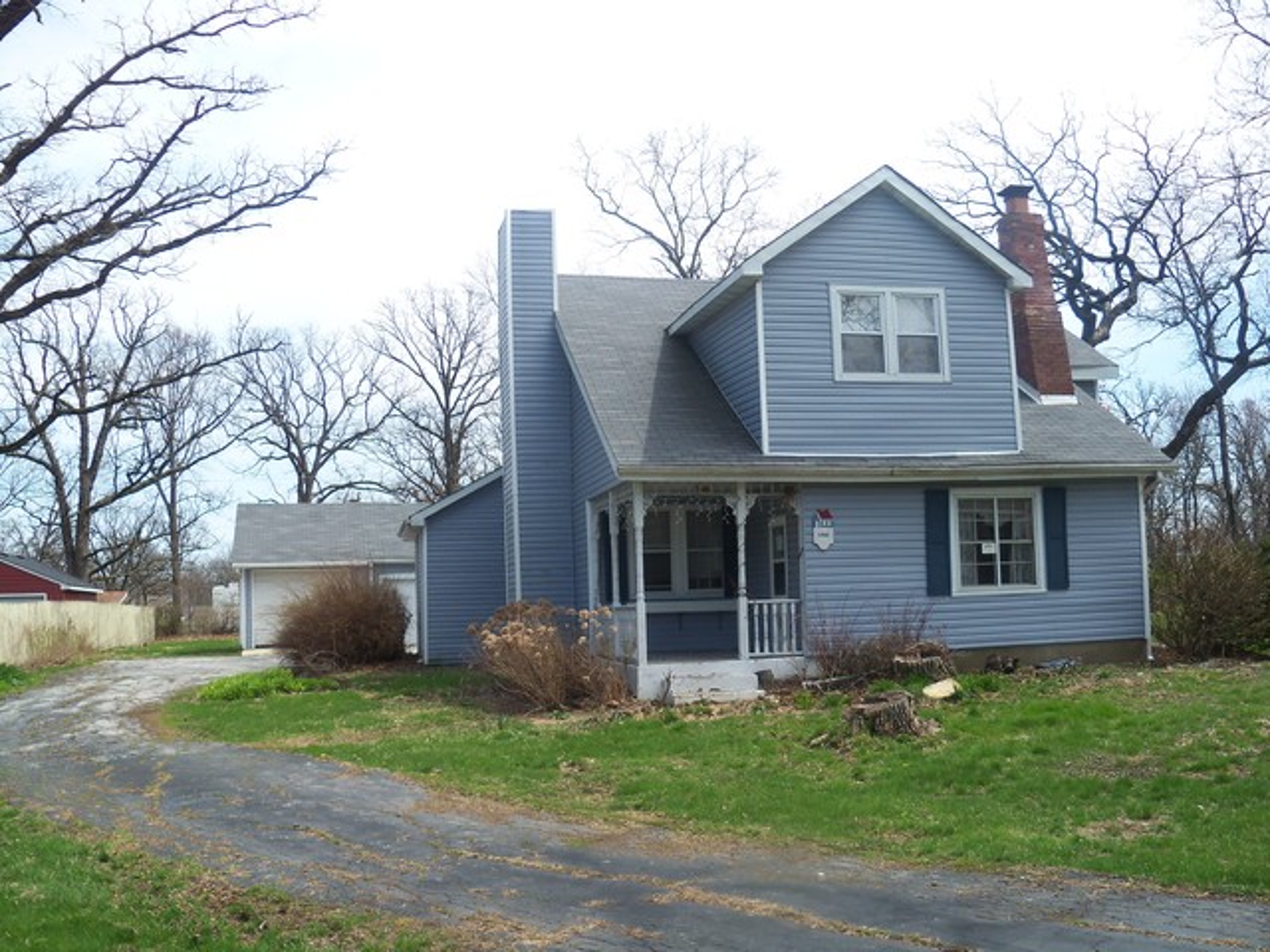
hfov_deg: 52.6
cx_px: 635
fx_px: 1284
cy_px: 476
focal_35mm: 35
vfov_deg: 40.7
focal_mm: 6.2
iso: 64
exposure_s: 1/400
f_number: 3.5
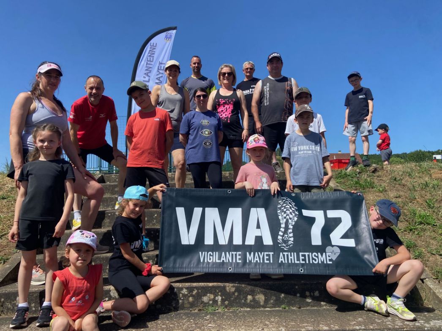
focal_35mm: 26
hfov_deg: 67.3
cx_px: 221
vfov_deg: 53.0
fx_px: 332
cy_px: 166
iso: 32
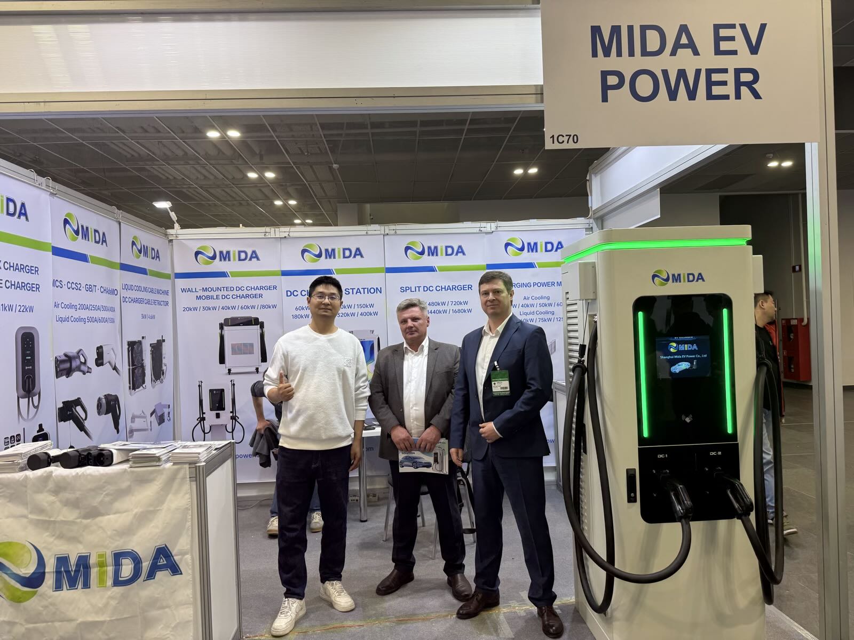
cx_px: 427
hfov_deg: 71.6
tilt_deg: +1.0
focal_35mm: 24
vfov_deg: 56.8
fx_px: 592
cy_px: 320
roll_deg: +2.4
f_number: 1.78
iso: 50
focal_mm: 6.76
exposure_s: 1/100
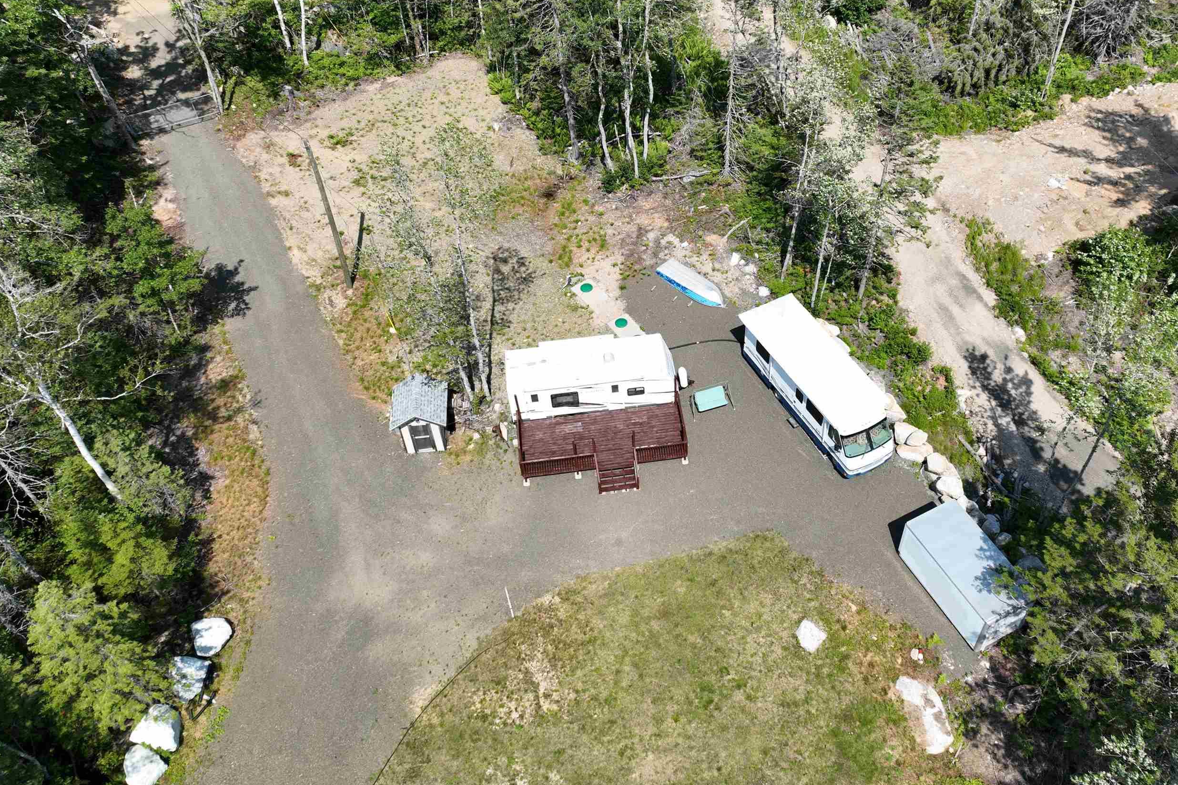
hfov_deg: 60.0
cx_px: 682
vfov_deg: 42.3
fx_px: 1014
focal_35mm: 31
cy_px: 376
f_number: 2.8
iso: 110
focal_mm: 12.29
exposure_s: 1/1600
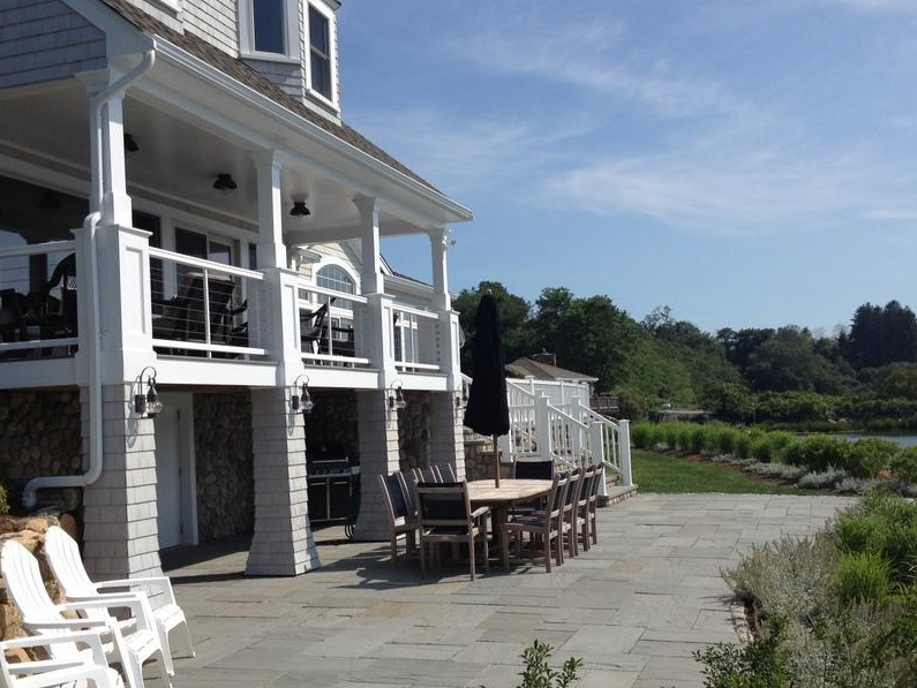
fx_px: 1166
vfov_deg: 32.9
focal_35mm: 44
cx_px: 423
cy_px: 365
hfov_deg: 42.9
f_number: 2.4
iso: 64
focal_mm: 4.28
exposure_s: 1/2404
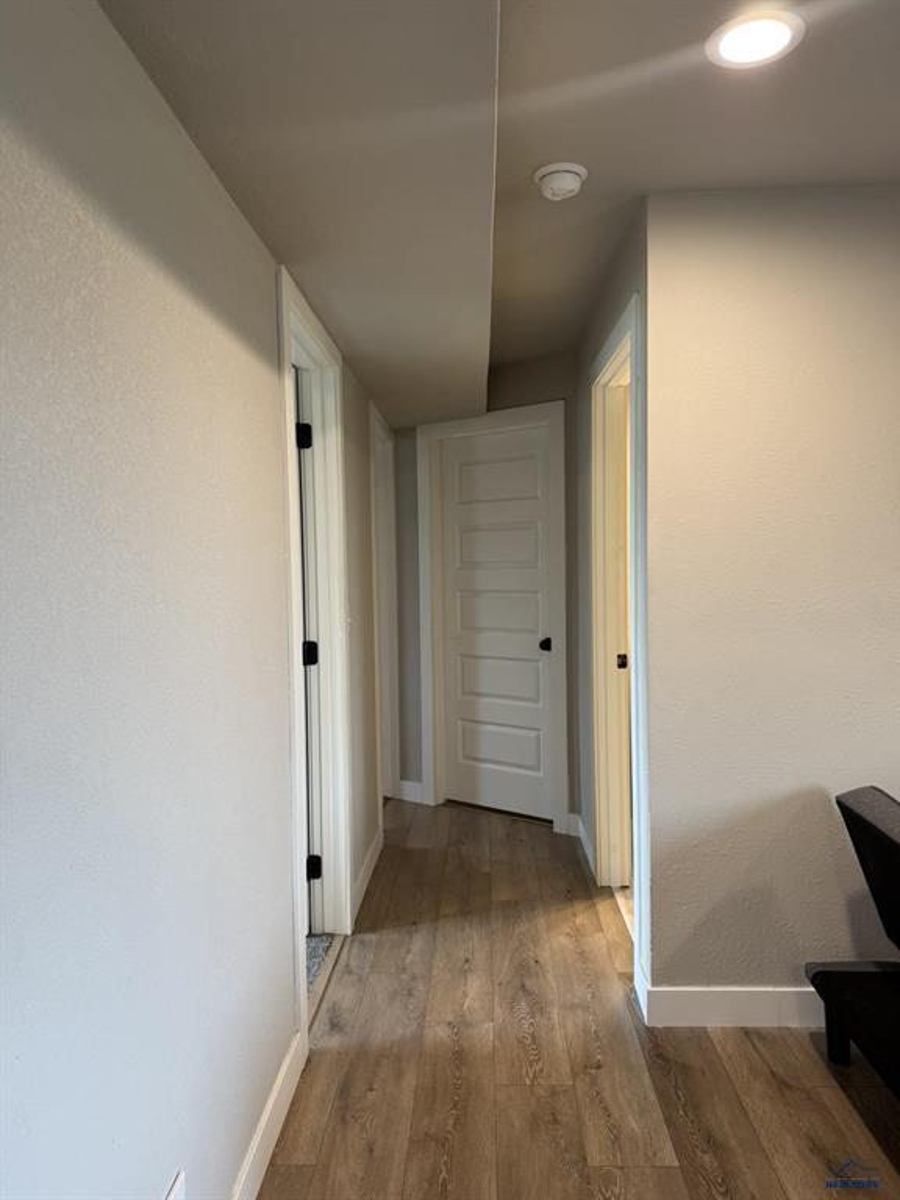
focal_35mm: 24
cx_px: 450
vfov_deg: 71.6
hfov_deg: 56.8
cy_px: 600
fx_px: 832
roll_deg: +0.6
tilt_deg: -2.6
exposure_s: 1/60
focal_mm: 6.76
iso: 125
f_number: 1.78
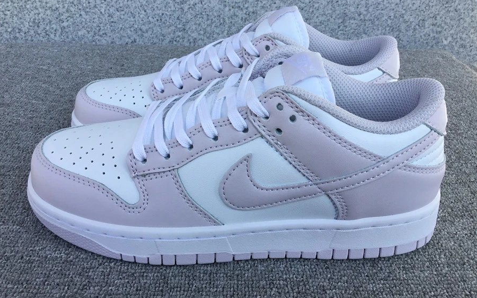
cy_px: 138
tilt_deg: -29.5
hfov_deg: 58.1
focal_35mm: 33
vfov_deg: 38.3
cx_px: 238
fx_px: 429
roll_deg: -1.2
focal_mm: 3.3
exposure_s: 1/715
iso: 25
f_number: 2.4
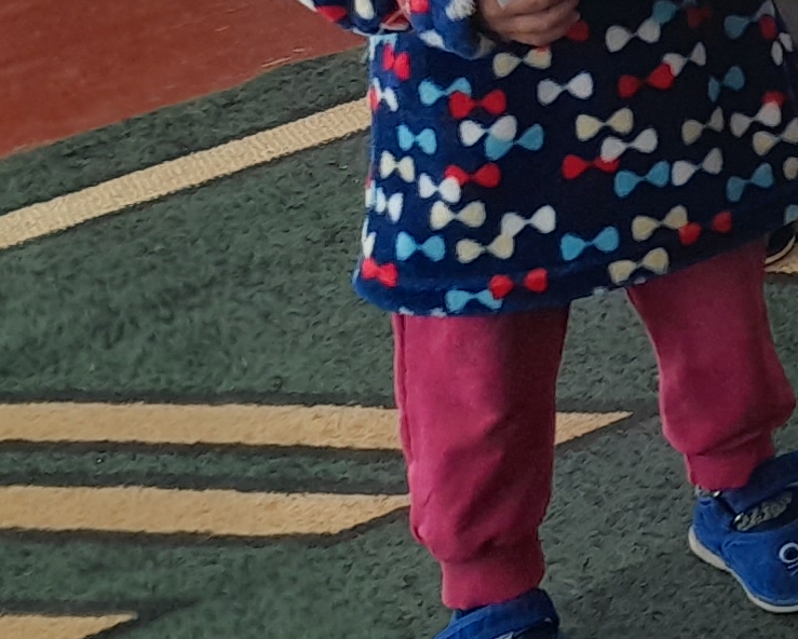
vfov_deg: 10.1
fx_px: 3119
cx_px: 2027
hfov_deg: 11.5
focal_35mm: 132
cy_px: -914
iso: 40
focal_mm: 4.6
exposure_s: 1/50
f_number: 2
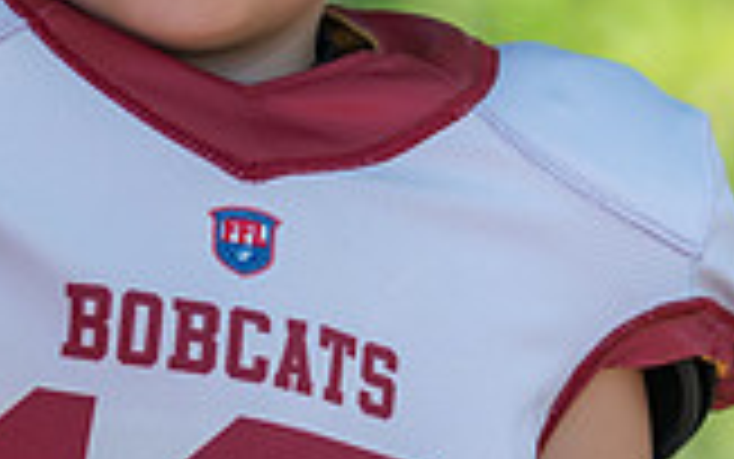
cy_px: 146
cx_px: 179
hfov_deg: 6.6
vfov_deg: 4.2
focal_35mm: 316
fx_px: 6323
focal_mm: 82
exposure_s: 1/320
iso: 125
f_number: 2.8
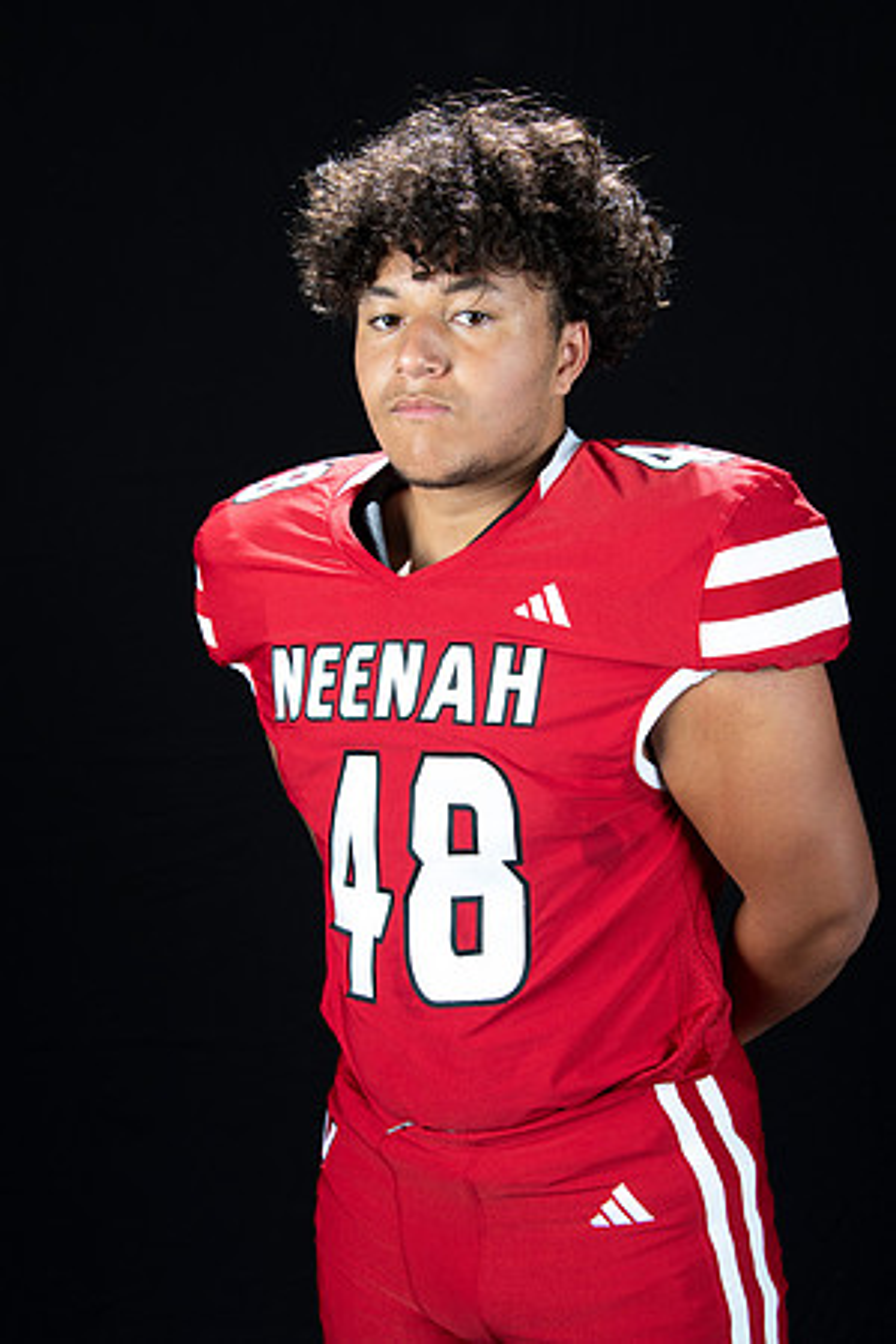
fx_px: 2165
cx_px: 448
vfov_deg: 34.5
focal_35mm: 58
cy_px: 672
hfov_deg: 23.4
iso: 320
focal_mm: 58
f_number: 9
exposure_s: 1/160
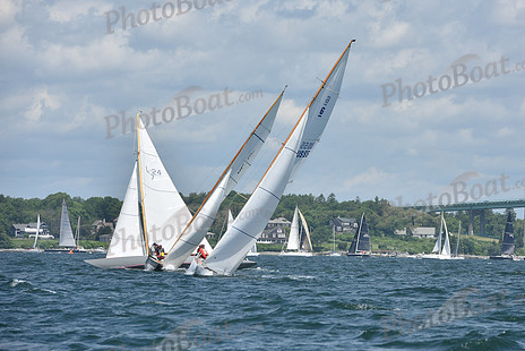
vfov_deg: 5.5
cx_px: 322
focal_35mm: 250
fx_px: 3648
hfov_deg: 8.2
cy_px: 152
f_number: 8
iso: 250
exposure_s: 1/1250
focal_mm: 200
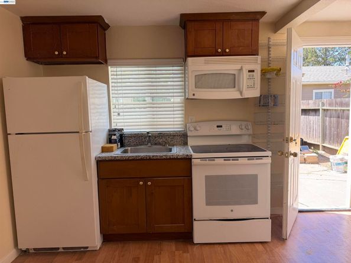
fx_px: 243
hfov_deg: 71.6
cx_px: 176
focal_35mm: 24
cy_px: 132
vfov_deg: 56.8
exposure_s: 1/196
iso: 80
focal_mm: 6.76
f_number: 1.78
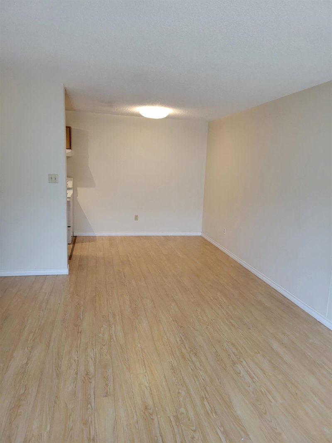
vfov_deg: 67.3
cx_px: 166
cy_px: 222
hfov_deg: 53.1
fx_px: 333
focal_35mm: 26
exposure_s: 1/120
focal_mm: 5.4
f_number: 1.8
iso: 125
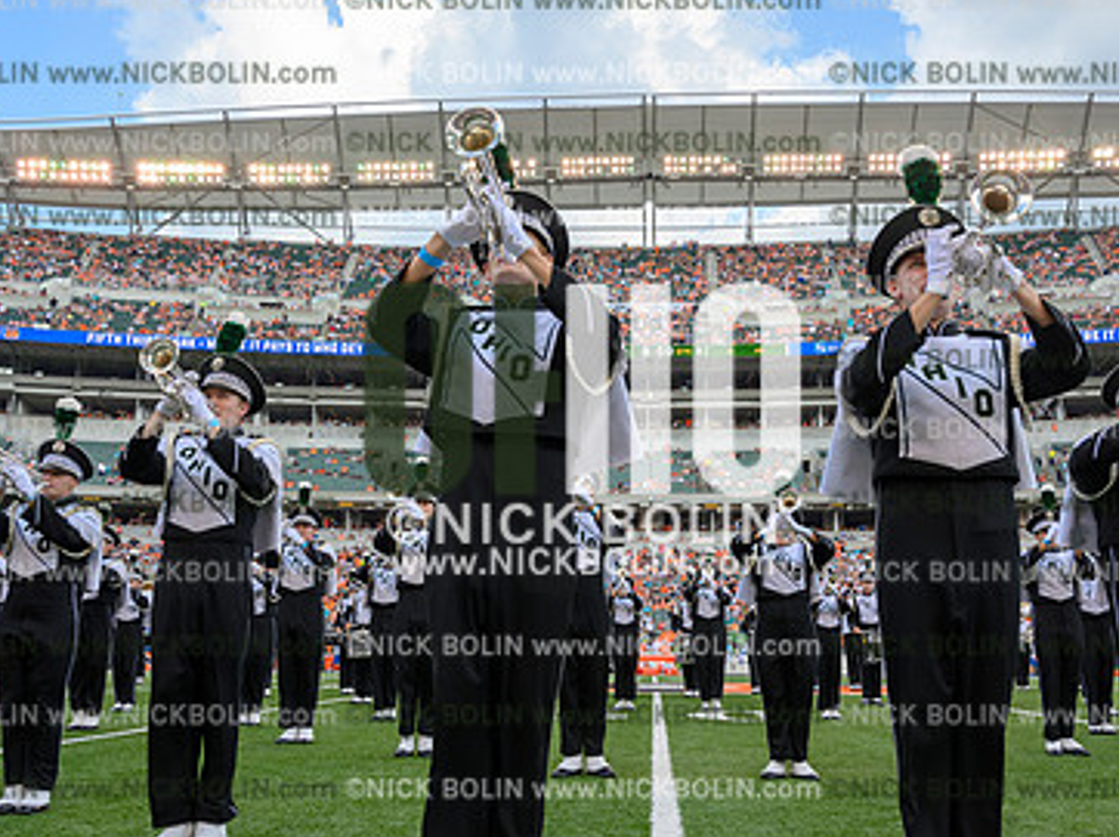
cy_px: 431
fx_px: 1195
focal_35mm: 37
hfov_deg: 50.2
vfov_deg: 38.6
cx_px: 581
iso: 80
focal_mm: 24
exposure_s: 1/100
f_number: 7.1
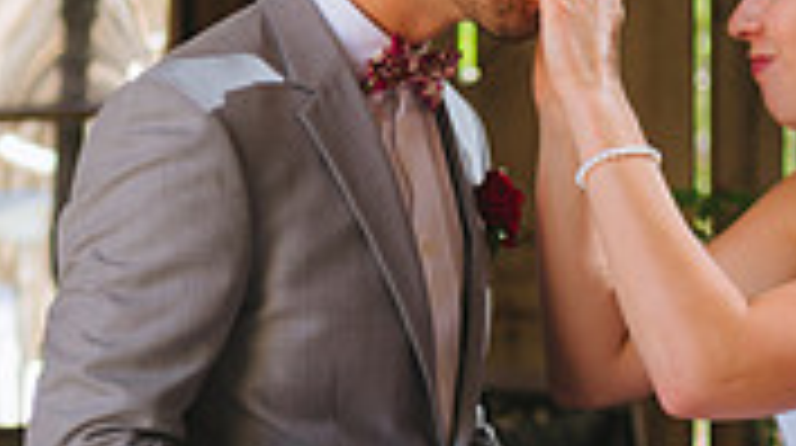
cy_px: 349
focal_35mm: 179
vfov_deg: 6.7
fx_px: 3773
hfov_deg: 12.0
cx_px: 256
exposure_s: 1/160
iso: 160
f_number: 2.8
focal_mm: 52
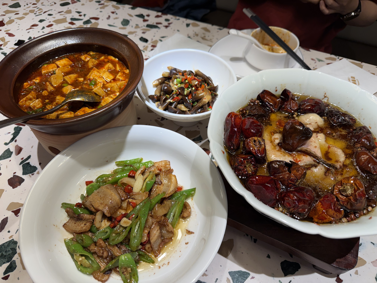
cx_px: 188
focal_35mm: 24
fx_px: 261
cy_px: 142
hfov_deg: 71.6
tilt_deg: -53.1
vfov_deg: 56.8
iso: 64
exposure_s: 1/100
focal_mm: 6.76
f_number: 1.78
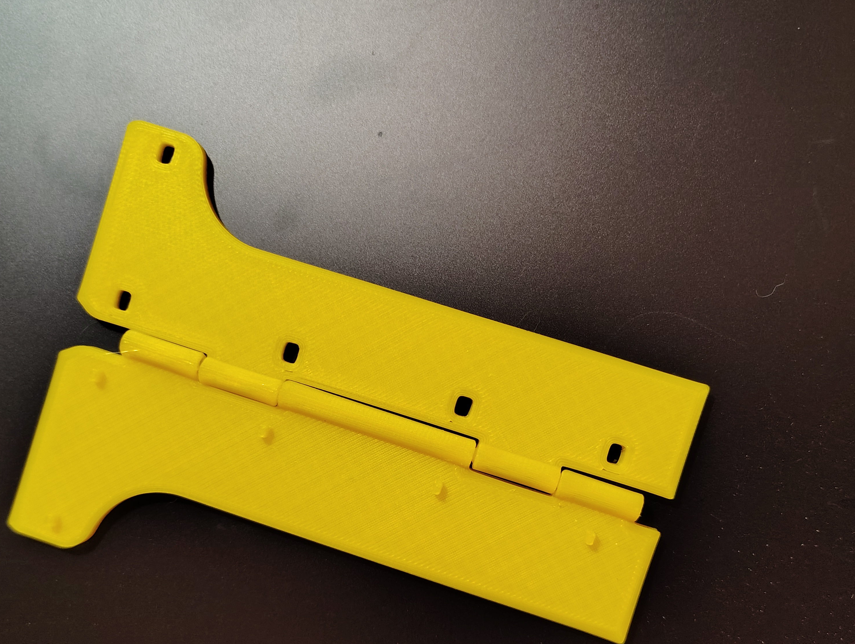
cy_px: 400
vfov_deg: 42.7
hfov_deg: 55.3
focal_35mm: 33
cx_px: 441
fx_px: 816
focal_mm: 5.56
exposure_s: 1/30
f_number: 1.8
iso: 1825
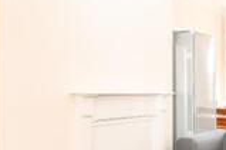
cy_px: 115
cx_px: 163
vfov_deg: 24.7
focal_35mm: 54
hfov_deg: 36.2
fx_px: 339
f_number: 5.6
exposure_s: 1/40
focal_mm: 12
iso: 400
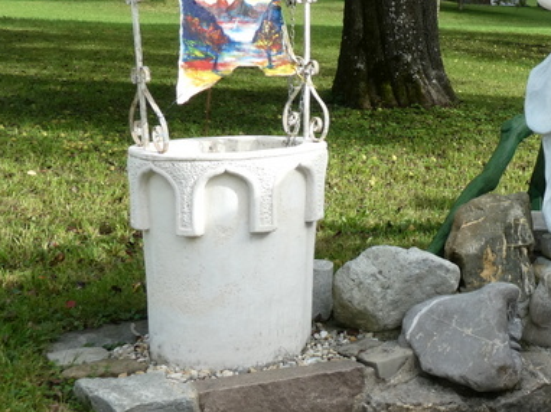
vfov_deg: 22.3
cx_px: 495
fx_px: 1034
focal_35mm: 65
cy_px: 82
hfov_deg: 28.7
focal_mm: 5.4
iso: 80
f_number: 3.5
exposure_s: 1/200
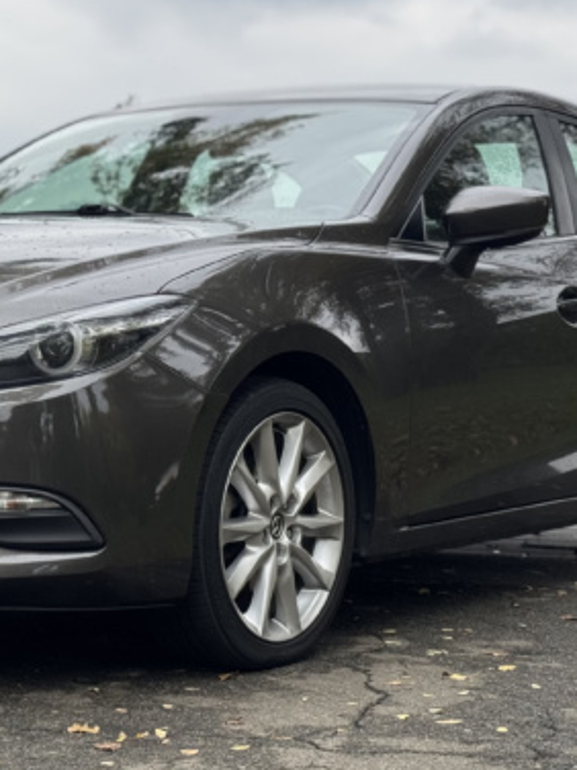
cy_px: 332
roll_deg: -0.5
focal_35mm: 98
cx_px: 160
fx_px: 2178
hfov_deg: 15.0
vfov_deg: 20.0
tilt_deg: -2.6
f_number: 1.78
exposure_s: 1/461
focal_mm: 6.76
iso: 64
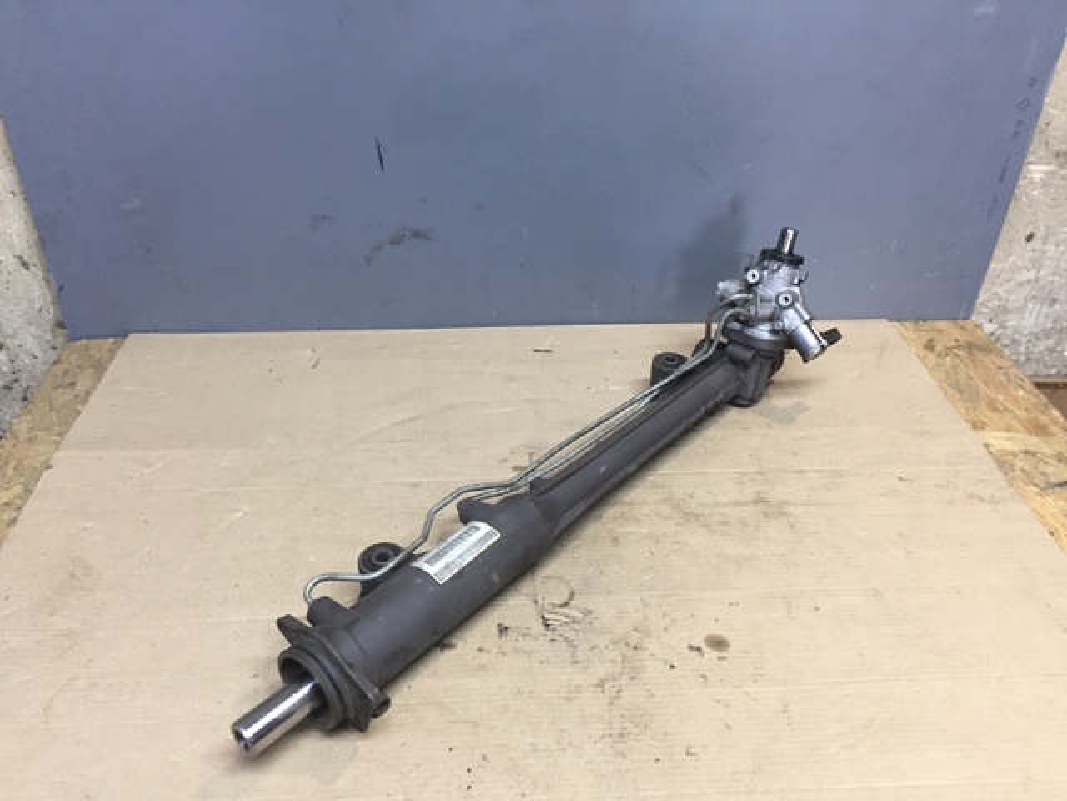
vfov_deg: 48.2
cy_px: 400
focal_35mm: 29
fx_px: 894
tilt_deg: -34.0
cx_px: 534
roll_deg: -2.7
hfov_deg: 61.7
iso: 80
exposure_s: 1/33
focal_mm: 4.15
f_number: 2.2
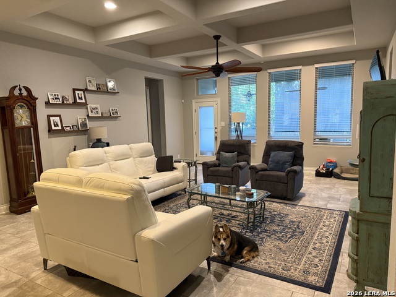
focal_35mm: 24
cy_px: 148
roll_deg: +1.6
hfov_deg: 71.6
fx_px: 275
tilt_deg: -6.3
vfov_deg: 56.8
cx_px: 198
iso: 500
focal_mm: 6.76
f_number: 1.78
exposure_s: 1/60
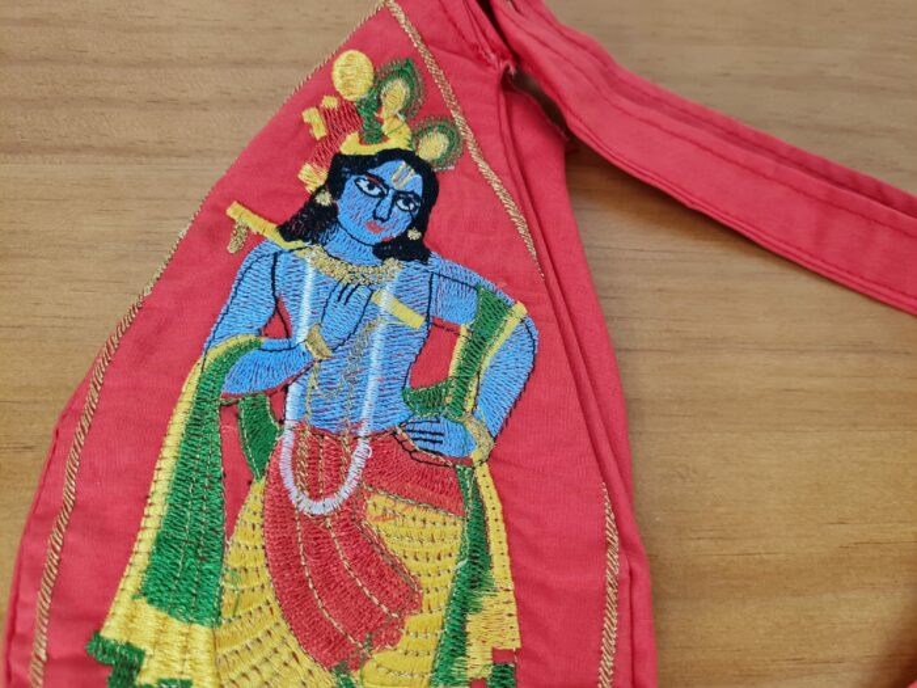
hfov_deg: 67.3
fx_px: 689
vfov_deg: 53.1
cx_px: 458
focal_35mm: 26
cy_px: 344
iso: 160
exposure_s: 1/120
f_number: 1.8
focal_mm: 5.4
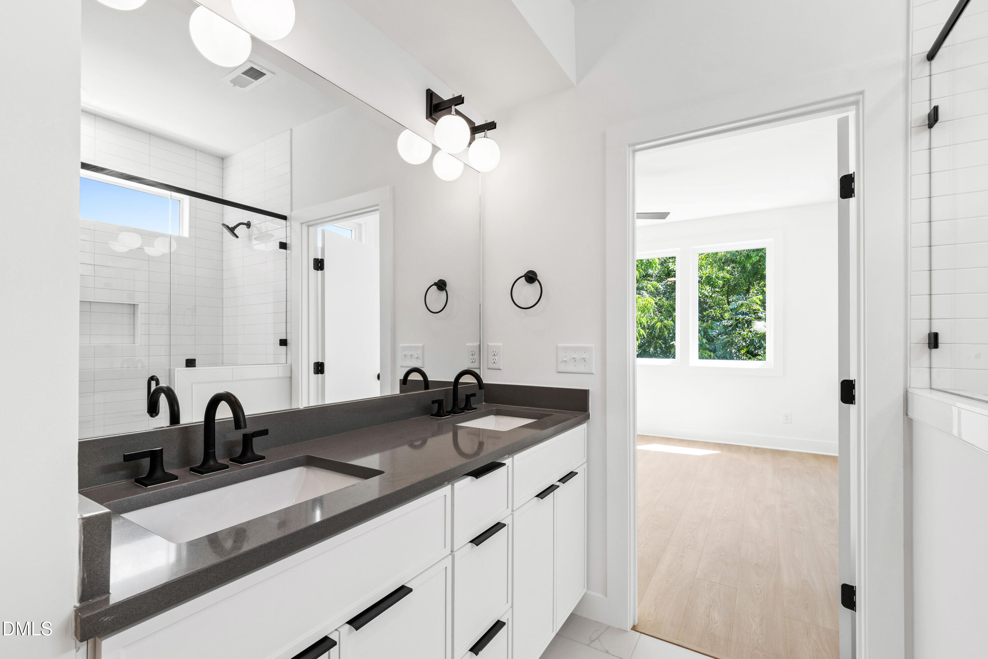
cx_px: 494
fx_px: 412
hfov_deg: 100.4
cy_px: 330
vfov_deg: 77.3
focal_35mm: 15
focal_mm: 10
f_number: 8
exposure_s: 1/8
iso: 100
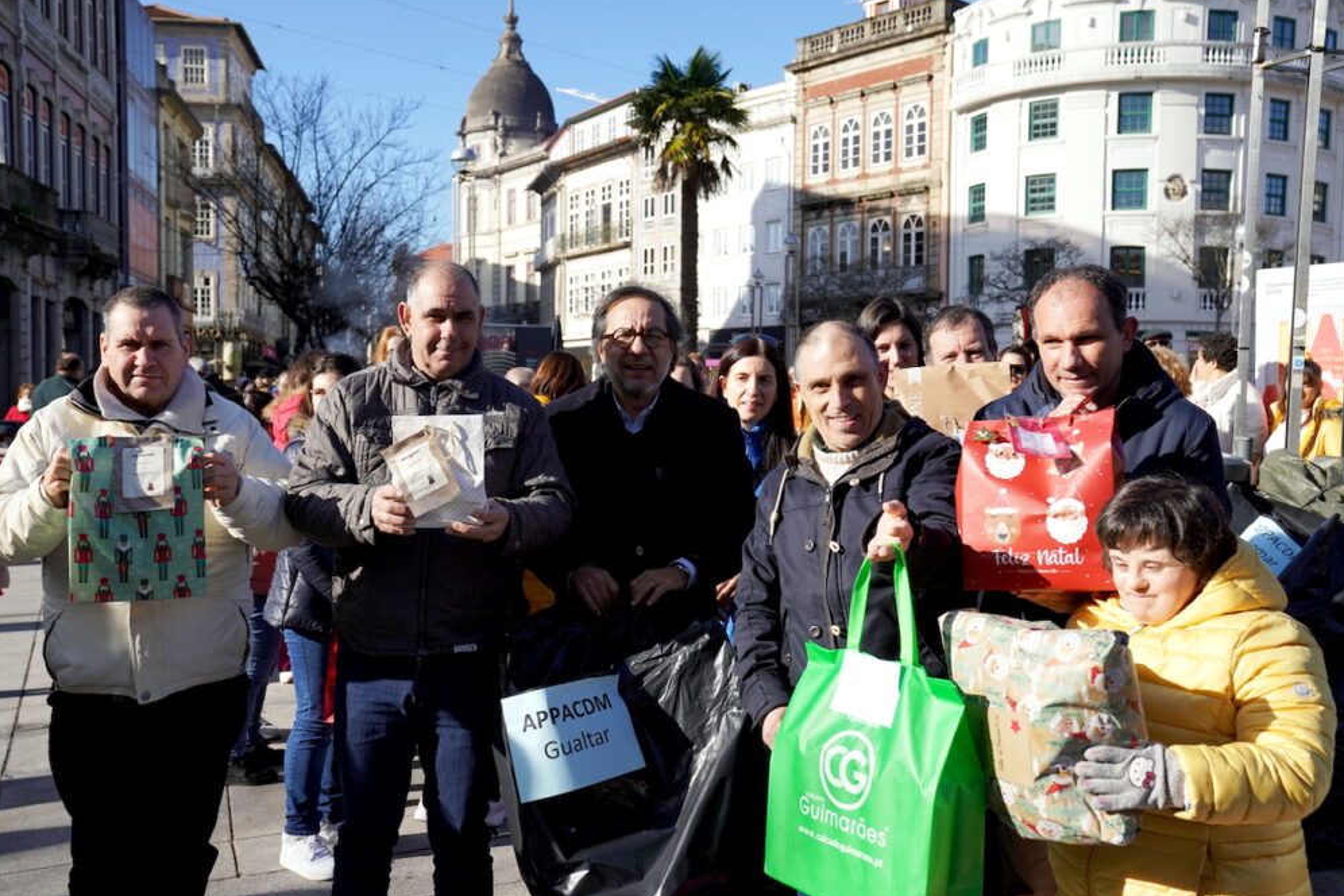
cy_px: 455
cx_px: 667
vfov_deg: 36.9
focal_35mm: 36
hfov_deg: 53.1
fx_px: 1344
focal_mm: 35
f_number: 5.6
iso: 320
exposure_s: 1/1250
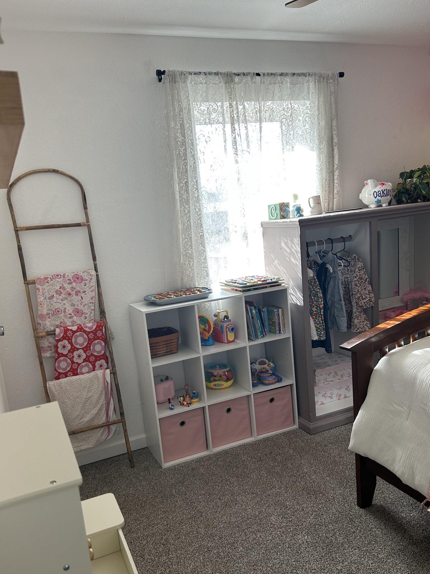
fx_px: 480
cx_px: 201
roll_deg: +5.5
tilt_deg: -11.6
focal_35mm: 29
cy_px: 311
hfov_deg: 48.2
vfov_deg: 61.6
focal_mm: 5.7
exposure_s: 1/121
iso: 50
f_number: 1.5
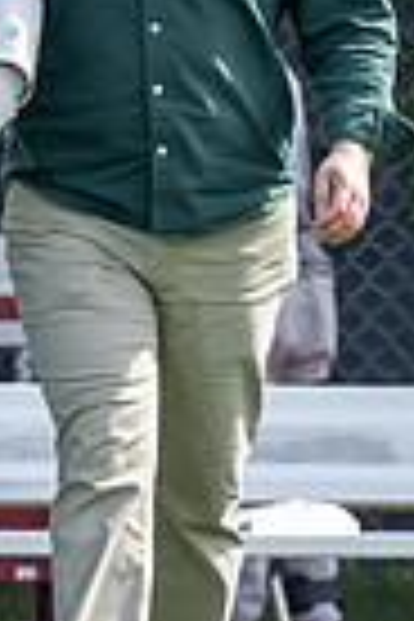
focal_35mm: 1557
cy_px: 297
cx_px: -4
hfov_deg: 0.9
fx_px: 26856
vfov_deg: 1.3
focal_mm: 180
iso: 400
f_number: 5.6
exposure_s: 1/1000
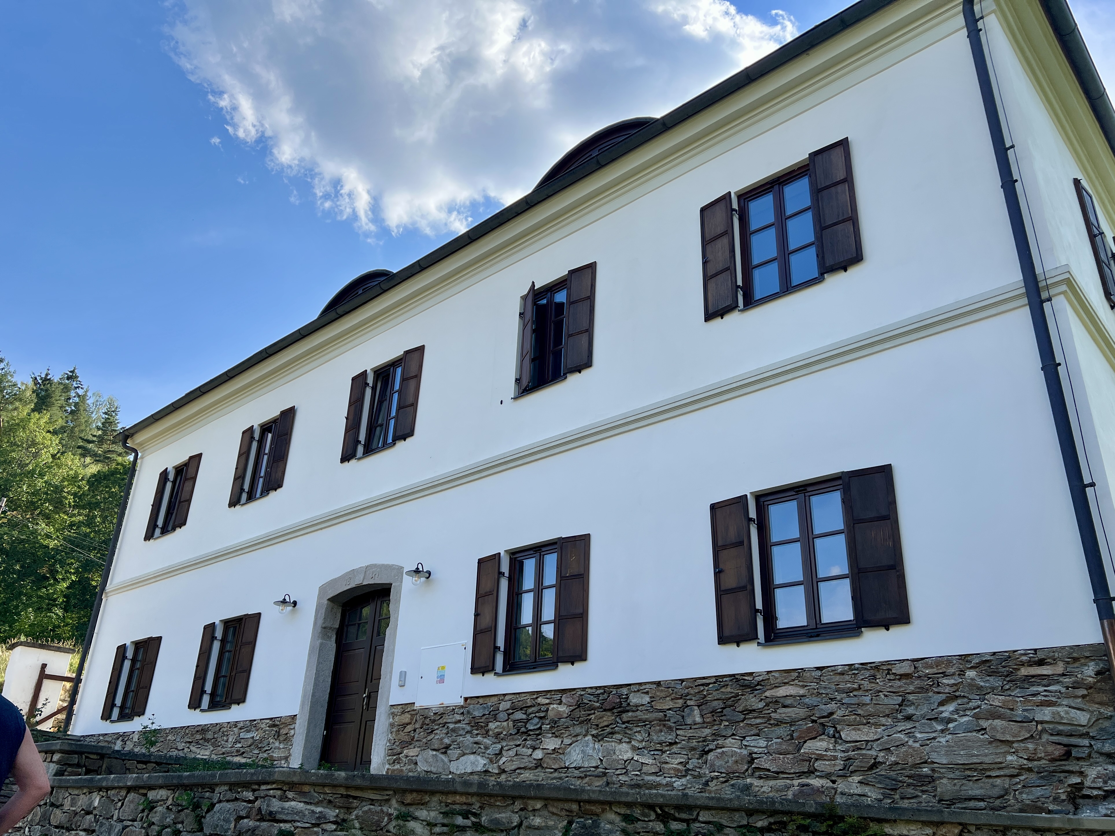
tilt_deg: +23.7
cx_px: 558
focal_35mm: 26
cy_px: 418
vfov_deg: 53.1
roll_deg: -3.4
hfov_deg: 67.3
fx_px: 837
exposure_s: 1/2632
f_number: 1.5
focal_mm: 5.7
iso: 50
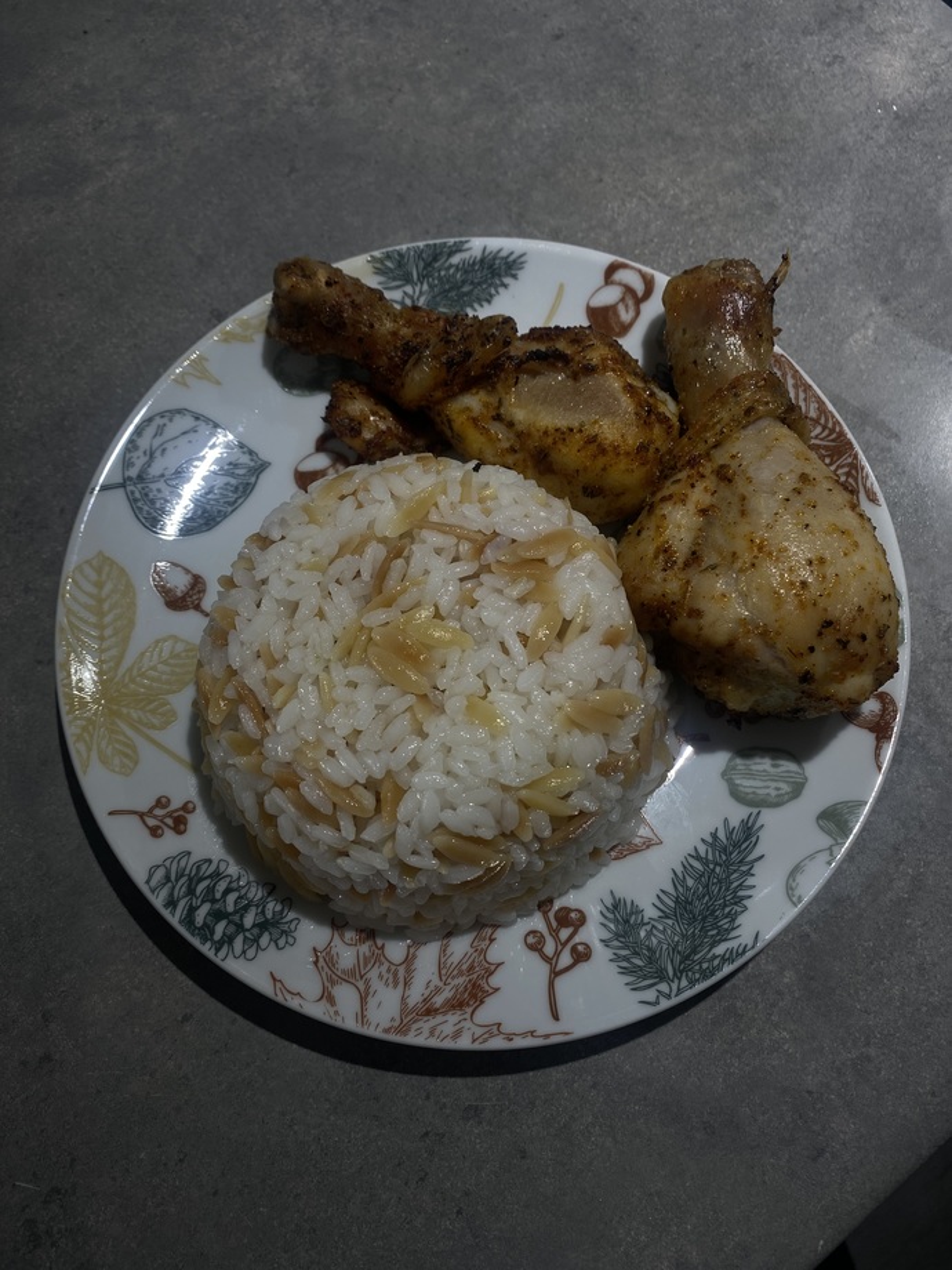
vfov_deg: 67.3
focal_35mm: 26
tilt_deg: -72.1
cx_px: 476
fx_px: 953
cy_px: 635
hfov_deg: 53.1
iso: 32
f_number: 1.8
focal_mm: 4.25
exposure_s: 1/135
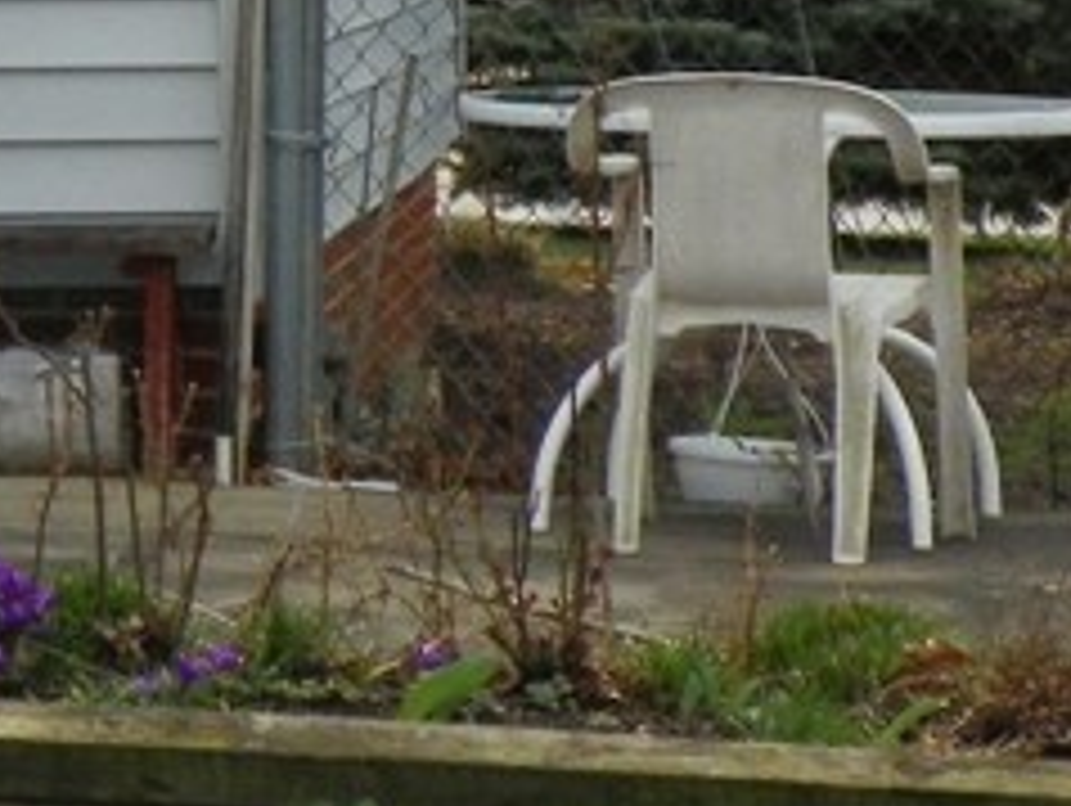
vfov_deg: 5.4
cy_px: -14
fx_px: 8517
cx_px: -396
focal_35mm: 275
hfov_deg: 7.1
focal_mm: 11.4
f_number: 4
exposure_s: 1/320
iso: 64
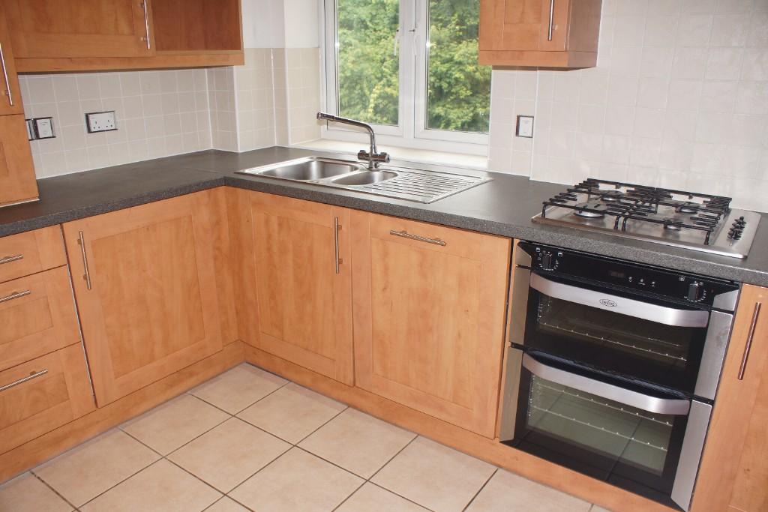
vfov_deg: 47.9
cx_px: 384
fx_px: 576
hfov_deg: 67.4
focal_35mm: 27
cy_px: 256
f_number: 4
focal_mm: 18
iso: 400
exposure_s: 1/160
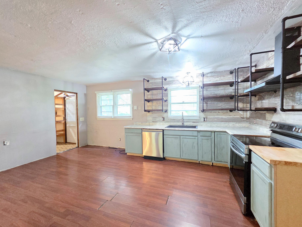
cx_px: 151
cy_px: 114
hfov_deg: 106.2
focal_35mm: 13
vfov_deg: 89.9
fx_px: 113
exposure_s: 1/30
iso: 1250
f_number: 2.2
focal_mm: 2.2
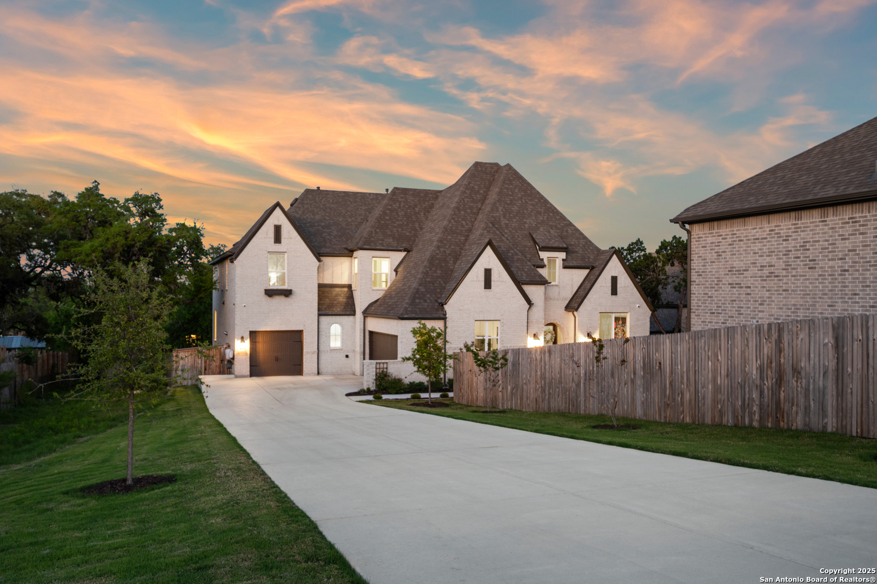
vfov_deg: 43.6
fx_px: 730
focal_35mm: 30
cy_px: 292
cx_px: 438
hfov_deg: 62.0
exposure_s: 1/5
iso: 800
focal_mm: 30
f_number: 5.6
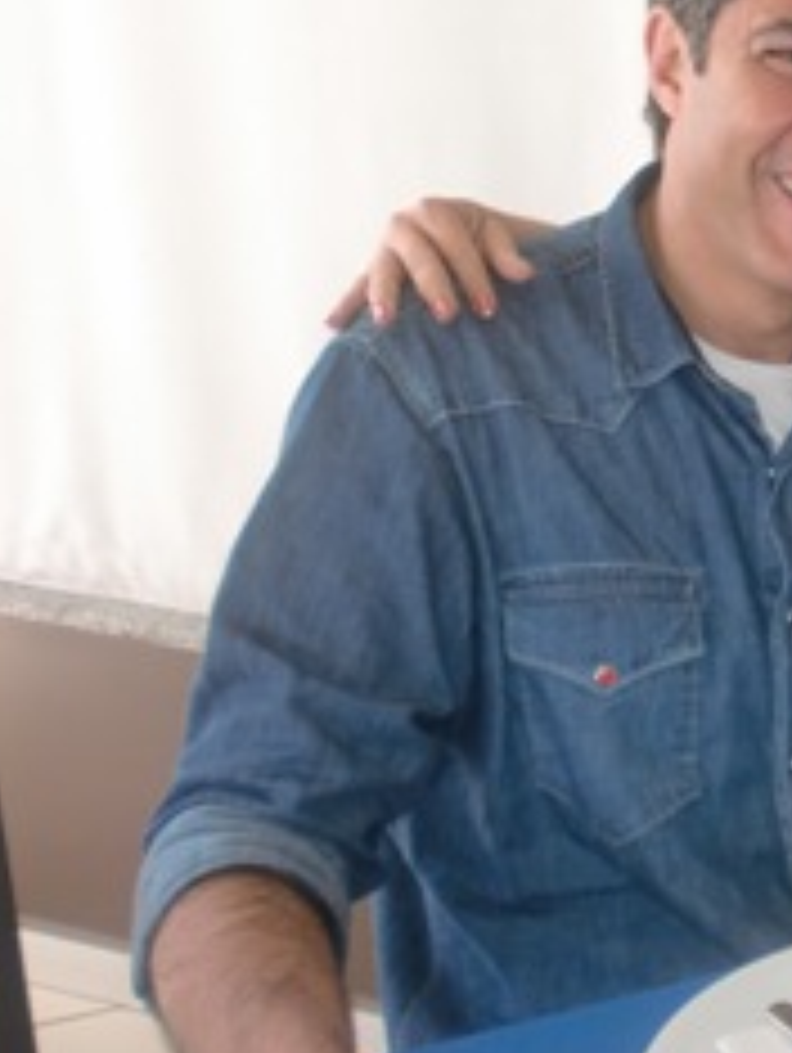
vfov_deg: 28.7
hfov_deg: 20.6
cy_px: 315
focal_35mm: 67
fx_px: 2040
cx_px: 932
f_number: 3.1
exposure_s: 1/60
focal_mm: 6.3
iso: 80
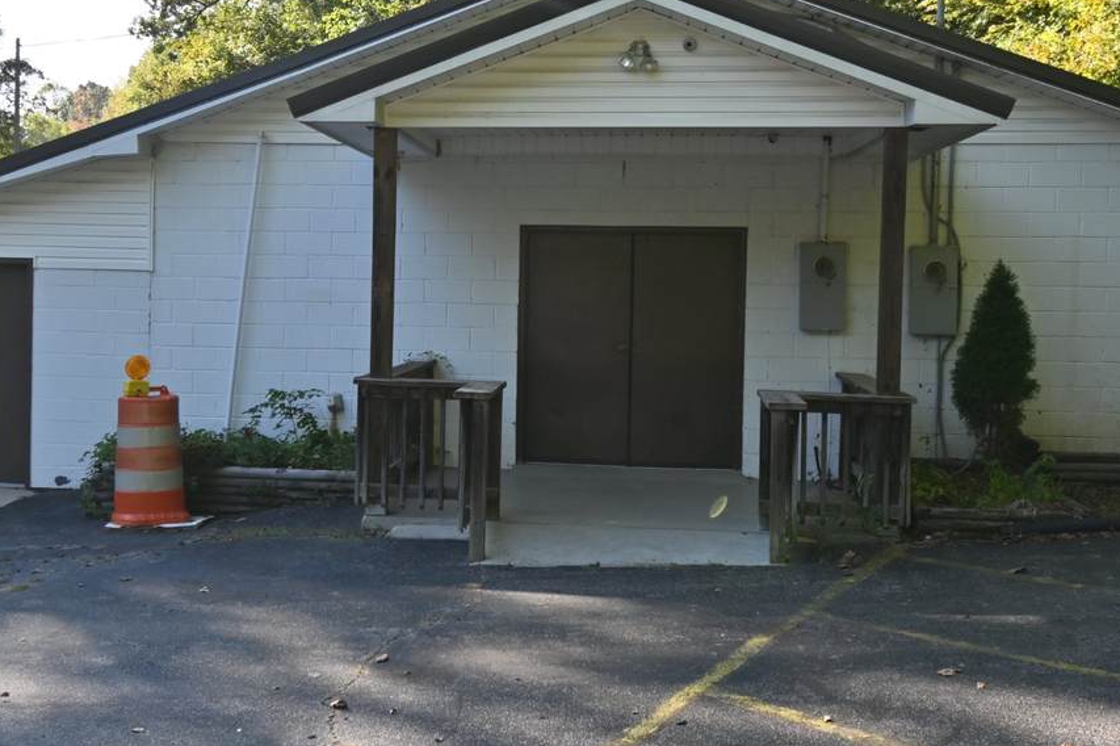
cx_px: 454
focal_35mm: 45
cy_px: 310
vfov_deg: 29.8
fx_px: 1399
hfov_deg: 43.4
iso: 180
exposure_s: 1/250
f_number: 5.6
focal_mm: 20
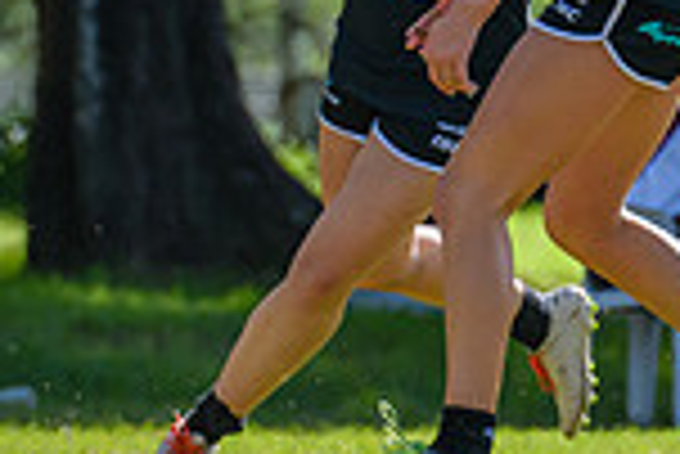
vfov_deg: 0.7
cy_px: 40
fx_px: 37984
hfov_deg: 1.0
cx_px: -697
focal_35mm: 2009
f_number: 8
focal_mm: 420
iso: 800
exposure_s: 1/1250
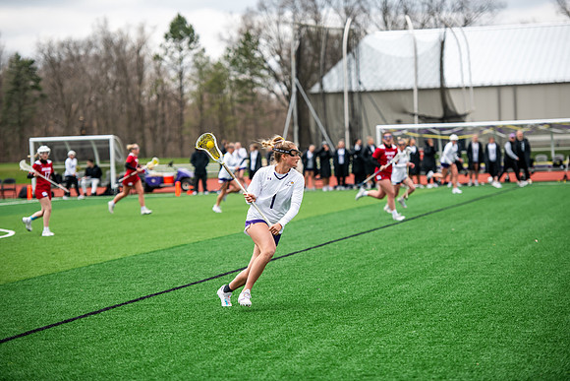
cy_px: 190
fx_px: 2059
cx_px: 285
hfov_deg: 15.8
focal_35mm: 130
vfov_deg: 10.6
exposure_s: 1/1600
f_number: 3.2
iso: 250
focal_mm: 130
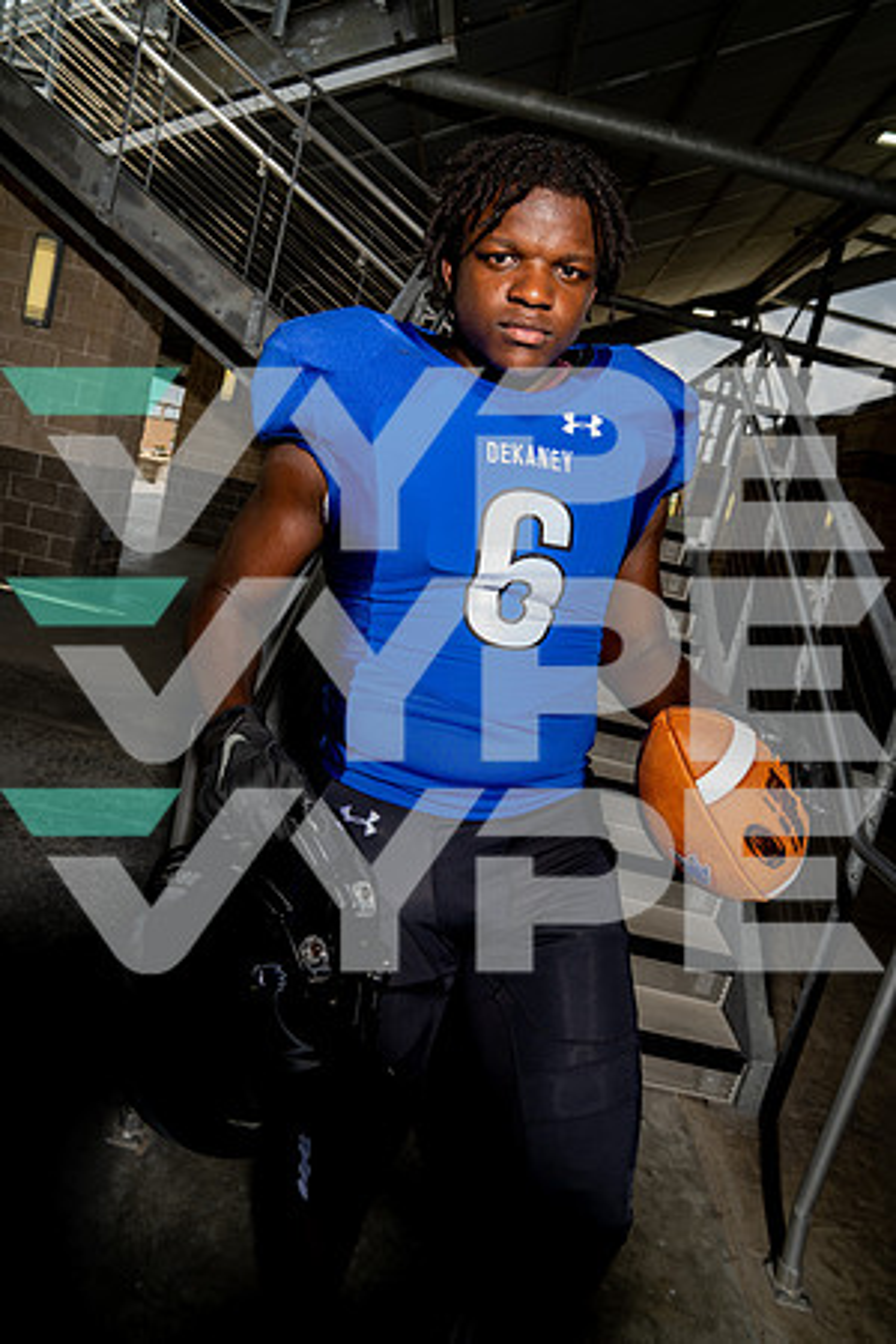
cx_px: 448
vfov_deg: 73.7
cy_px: 672
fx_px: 896
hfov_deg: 53.1
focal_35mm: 24
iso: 100
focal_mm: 24
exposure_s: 1/250
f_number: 6.3
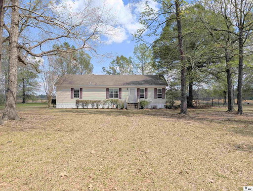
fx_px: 176
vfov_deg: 57.0
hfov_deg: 71.5
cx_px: 126
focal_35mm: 24
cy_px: 96
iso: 20
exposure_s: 1/1290
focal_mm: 6.9
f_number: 1.68
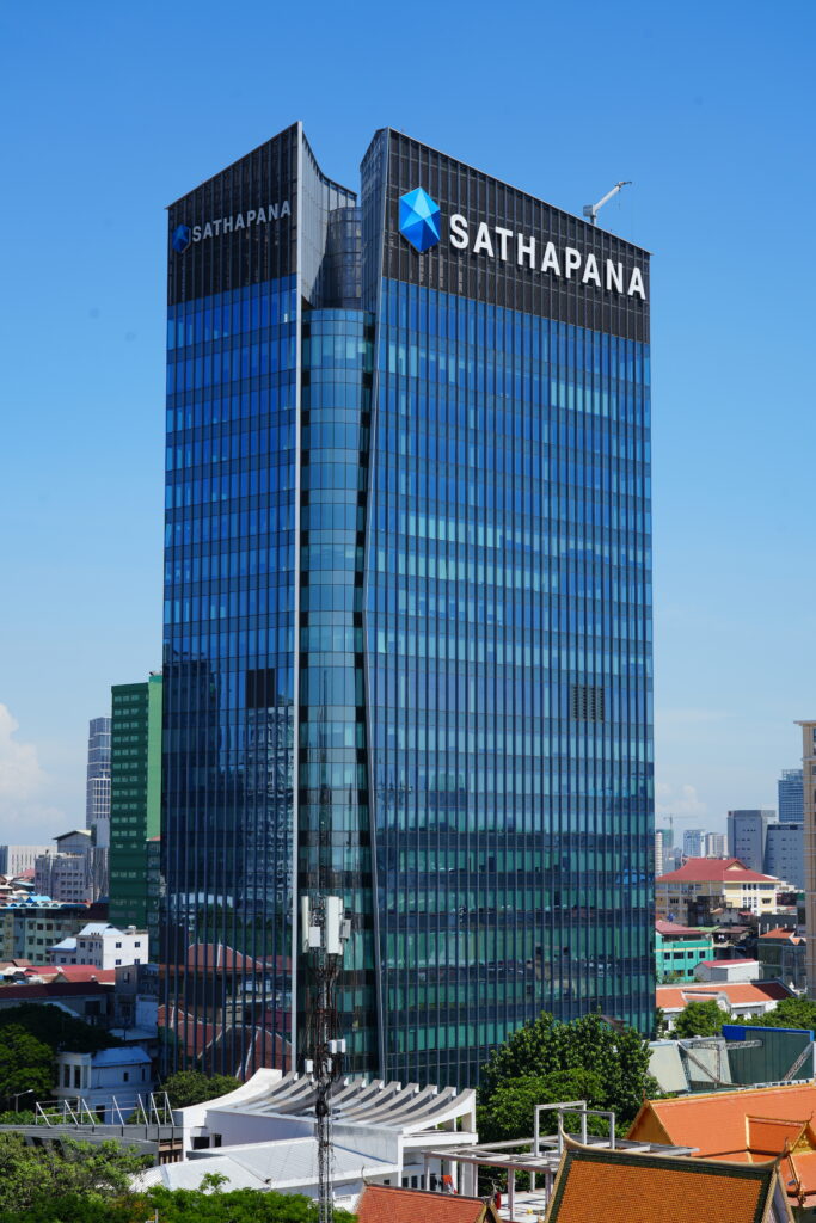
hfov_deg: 21.2
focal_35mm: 64
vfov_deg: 31.4
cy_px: 612
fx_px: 2175
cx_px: 408
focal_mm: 64
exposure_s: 1/200
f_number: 10
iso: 100
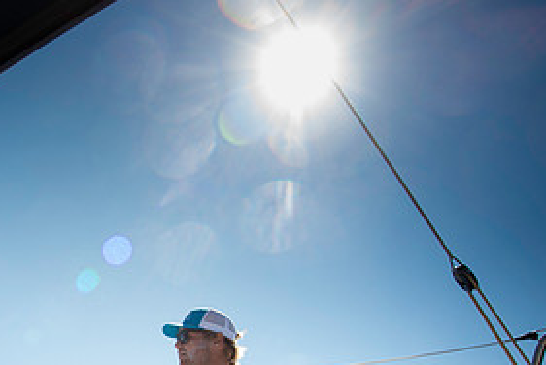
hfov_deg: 47.2
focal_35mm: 33
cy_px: 372
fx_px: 501
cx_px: -4
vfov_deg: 35.8
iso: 250
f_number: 6.3
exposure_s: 1/1000
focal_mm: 16
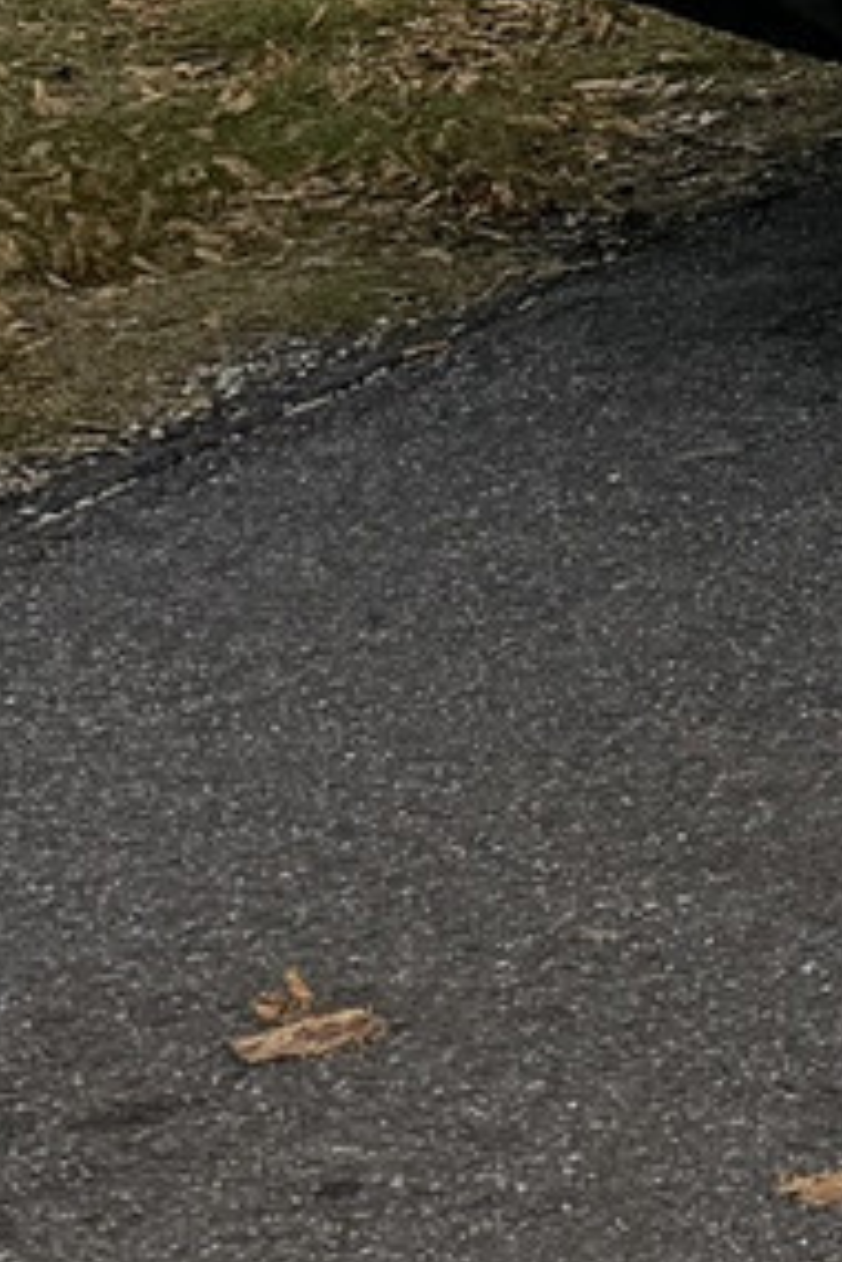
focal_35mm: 140
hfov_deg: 7.4
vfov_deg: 13.5
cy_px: -793
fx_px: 4911
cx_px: 3262
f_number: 1.78
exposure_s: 1/433
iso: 80
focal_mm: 6.76
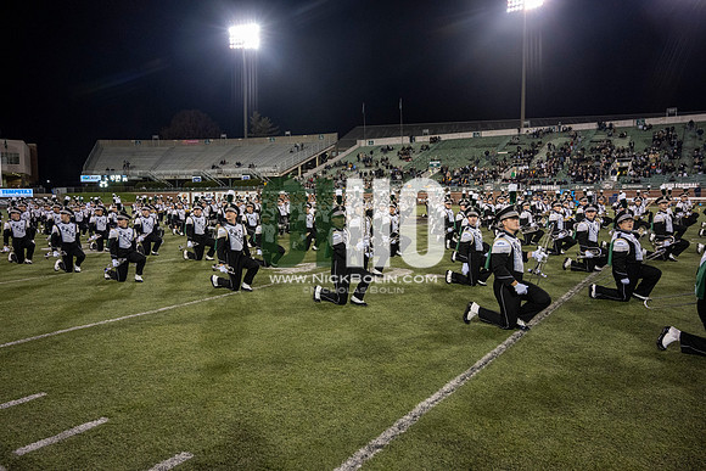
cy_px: 236
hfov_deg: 66.4
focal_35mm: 28
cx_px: 353
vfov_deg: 47.2
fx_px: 539
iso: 2000
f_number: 4
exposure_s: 1/500
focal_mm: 27.5
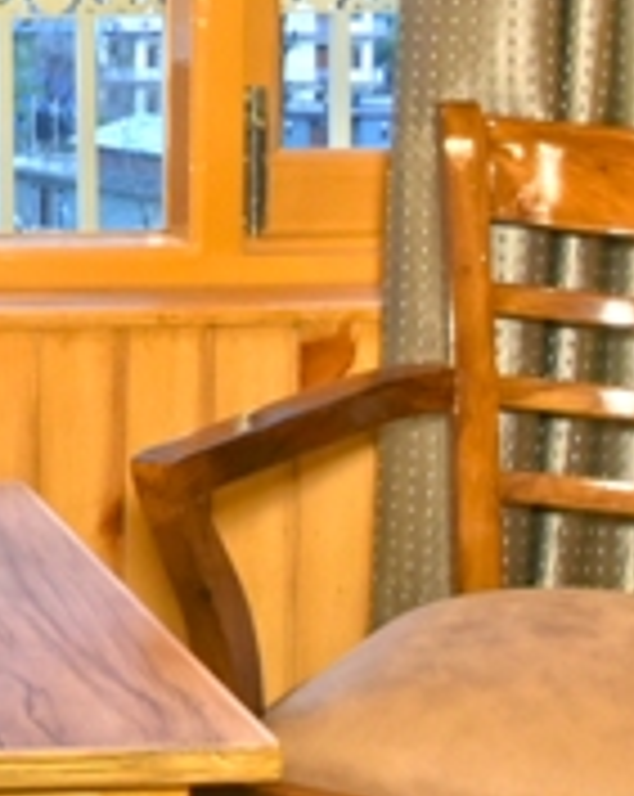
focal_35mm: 92
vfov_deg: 20.1
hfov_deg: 15.0
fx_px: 2163
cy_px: -43
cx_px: -420
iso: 1600
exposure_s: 1/25
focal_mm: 16
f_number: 9
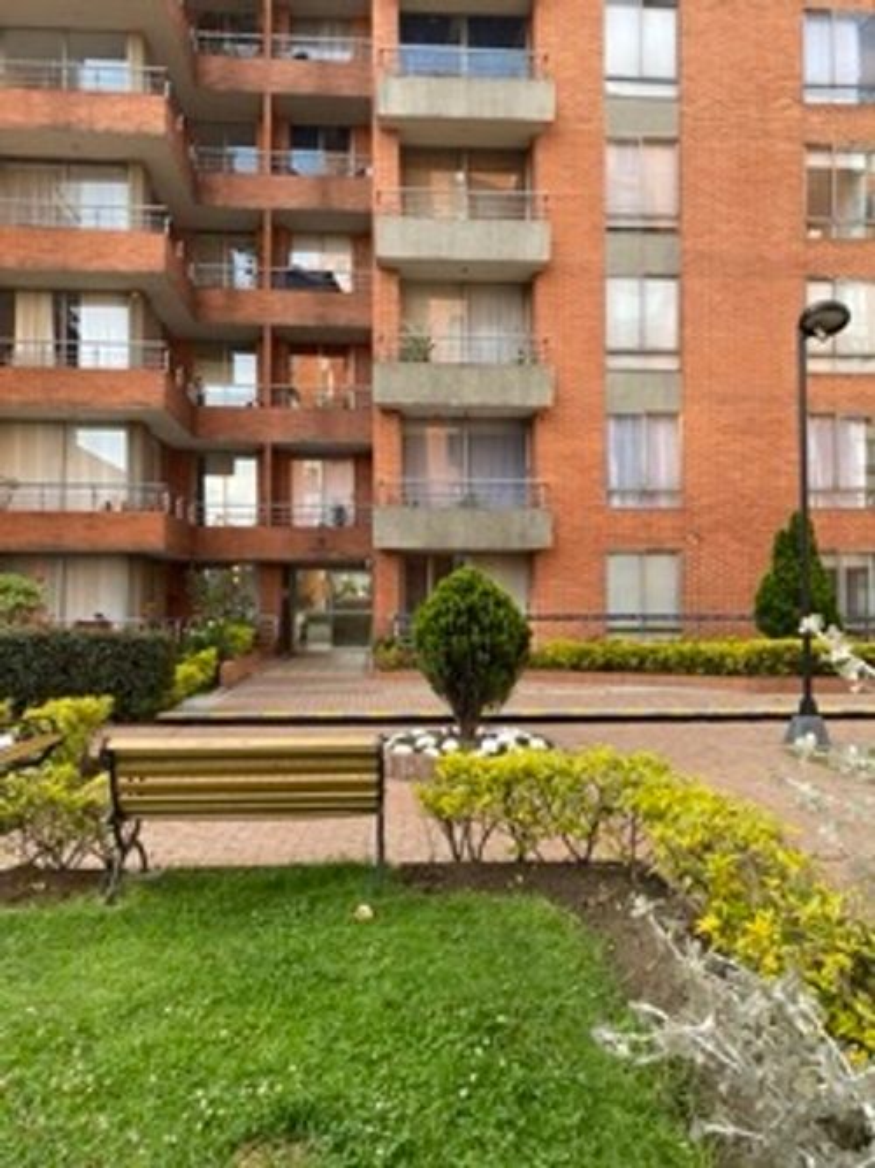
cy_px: 584
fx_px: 877
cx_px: 438
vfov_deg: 67.3
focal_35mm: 26
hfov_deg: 53.0
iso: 32
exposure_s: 1/139
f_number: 1.8
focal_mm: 4.25
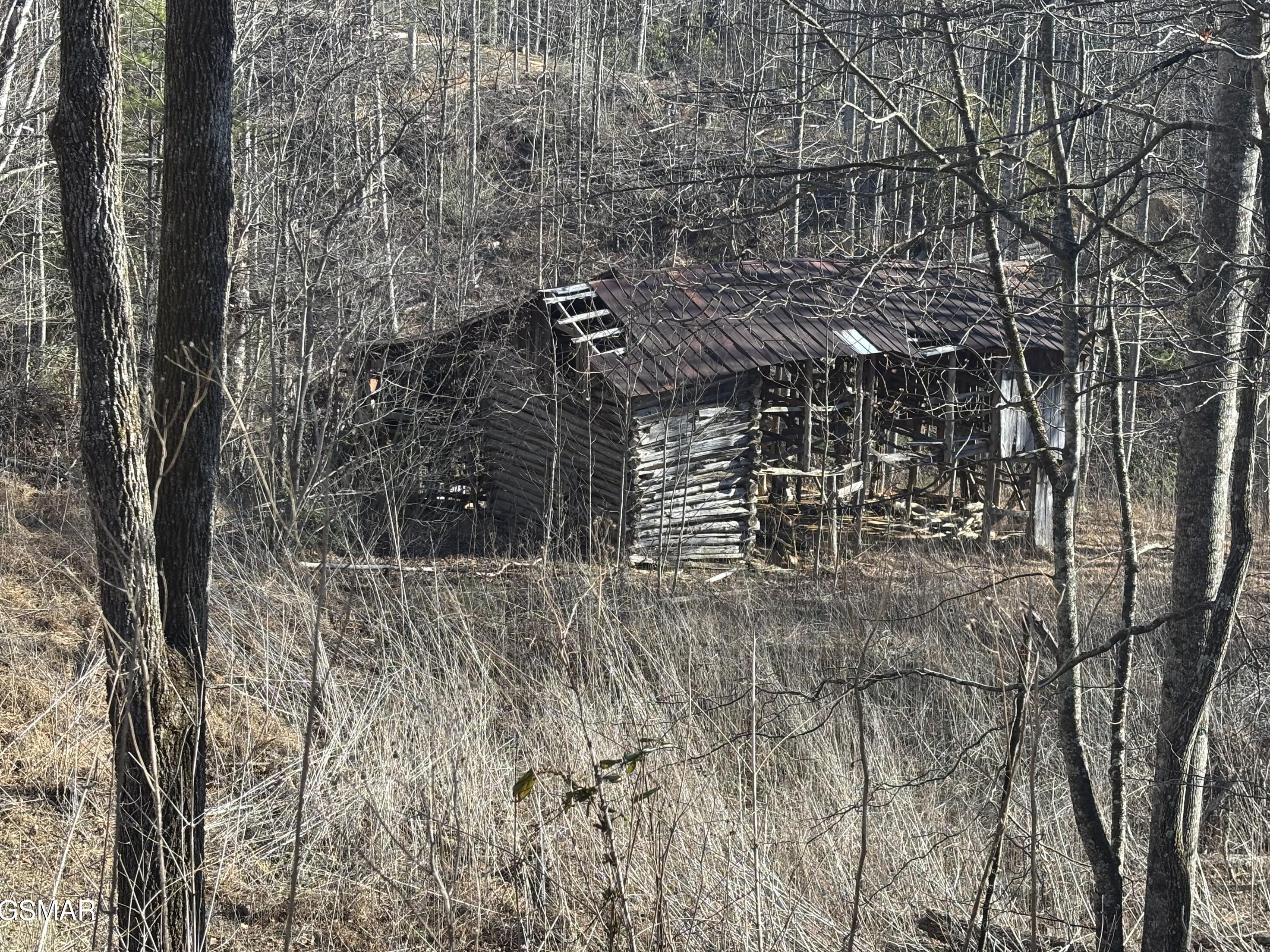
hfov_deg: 36.2
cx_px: 642
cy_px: 470
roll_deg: -1.3
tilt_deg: -9.0
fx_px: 1945
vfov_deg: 27.5
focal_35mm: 53
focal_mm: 5.96
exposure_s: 1/597
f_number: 1.6
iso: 32
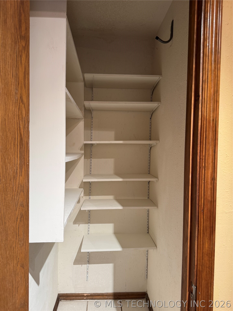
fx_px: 215
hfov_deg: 56.8
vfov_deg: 71.6
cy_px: 156
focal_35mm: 24
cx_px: 116
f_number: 1.78
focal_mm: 6.76
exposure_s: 1/60
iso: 160
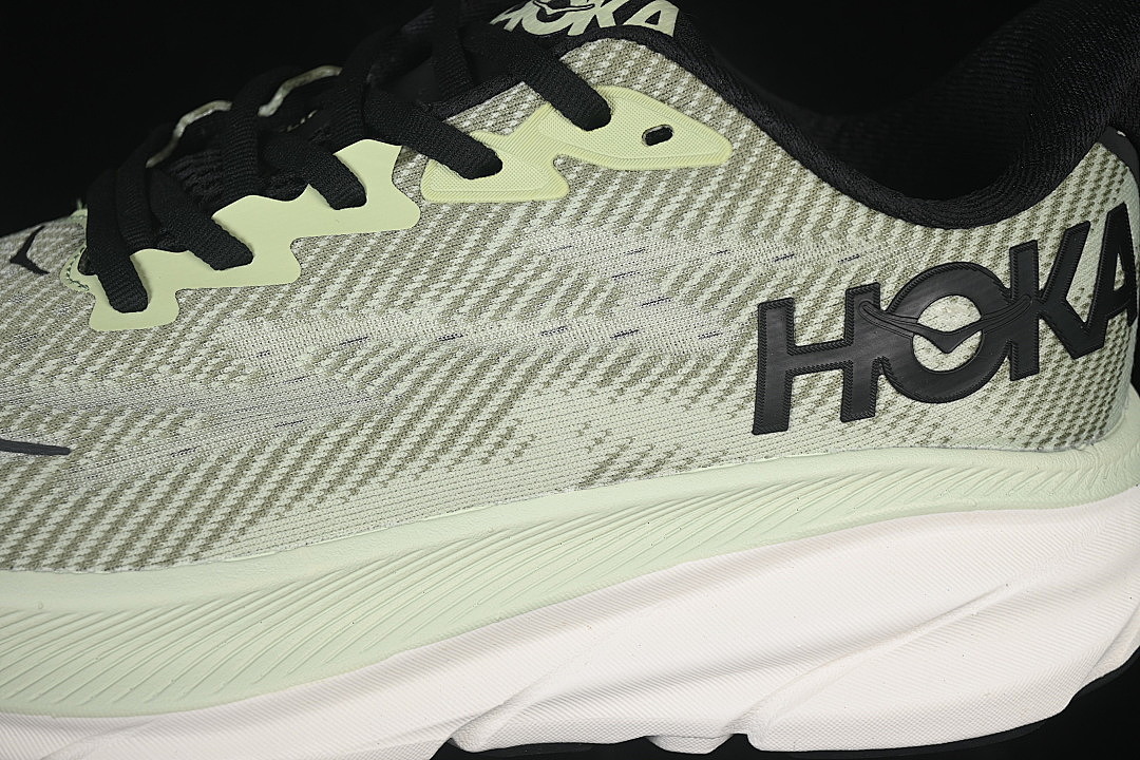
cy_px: 380
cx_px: 570
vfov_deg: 18.2
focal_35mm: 75
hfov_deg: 27.0
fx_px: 2375
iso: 160
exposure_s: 1/80
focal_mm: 50
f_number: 7.1
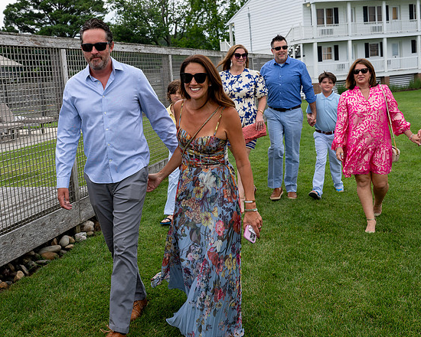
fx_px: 548
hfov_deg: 41.6
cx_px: 151
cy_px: 135
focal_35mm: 44
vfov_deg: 34.0
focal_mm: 32
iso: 110
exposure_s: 1/250
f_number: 7.1
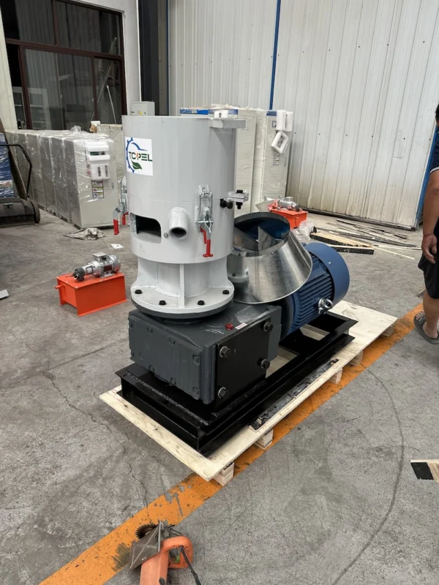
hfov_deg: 56.8
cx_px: 220
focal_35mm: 24
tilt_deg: -22.5
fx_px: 406
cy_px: 292
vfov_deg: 71.6
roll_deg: -0.9
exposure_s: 1/230
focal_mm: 6.86
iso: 64
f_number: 1.78
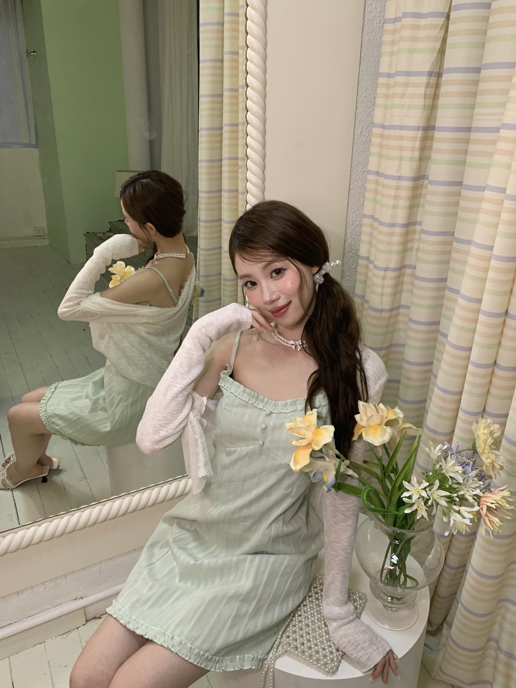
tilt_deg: -21.8
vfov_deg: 67.3
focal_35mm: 26
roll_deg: +0.2
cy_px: 344
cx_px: 258
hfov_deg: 53.1
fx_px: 517
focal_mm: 4.25
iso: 125
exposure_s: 1/60
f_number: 1.8
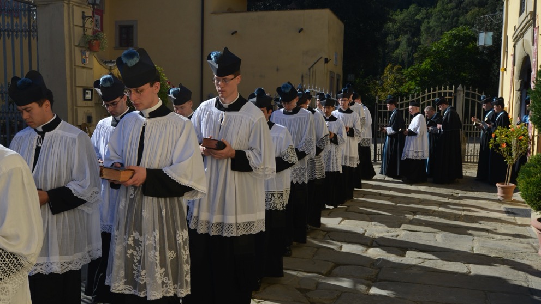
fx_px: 531
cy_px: 155
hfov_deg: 54.0
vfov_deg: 32.0
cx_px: 272
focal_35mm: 37
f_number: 14
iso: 400
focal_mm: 35
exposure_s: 1/800
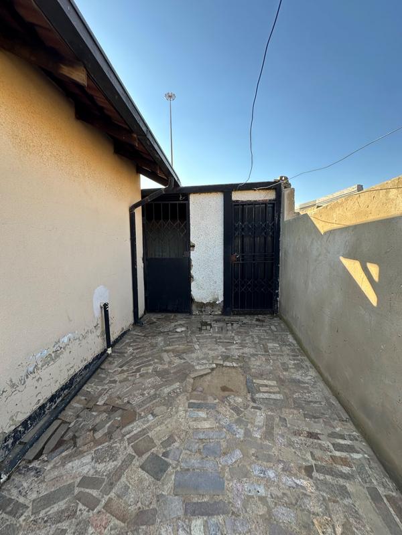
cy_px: 268
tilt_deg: -5.2
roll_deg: -0.1
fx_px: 217
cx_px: 201
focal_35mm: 14
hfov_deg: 85.7
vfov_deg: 102.1
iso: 40
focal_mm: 2.22
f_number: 2.2
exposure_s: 1/267
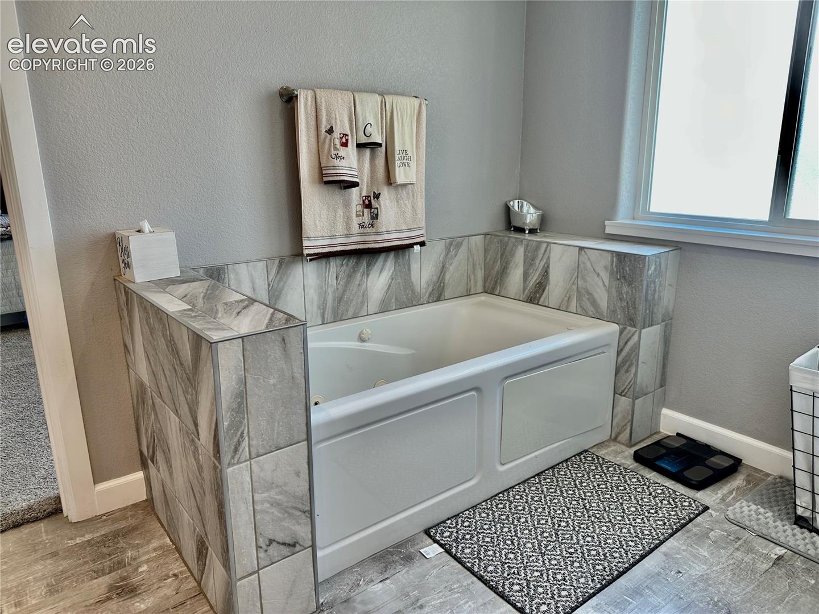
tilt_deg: -14.7
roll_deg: +1.1
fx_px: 568
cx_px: 410
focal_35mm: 24
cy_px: 307
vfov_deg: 56.8
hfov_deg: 71.6
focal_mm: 6.86
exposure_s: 1/120
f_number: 1.78
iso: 80
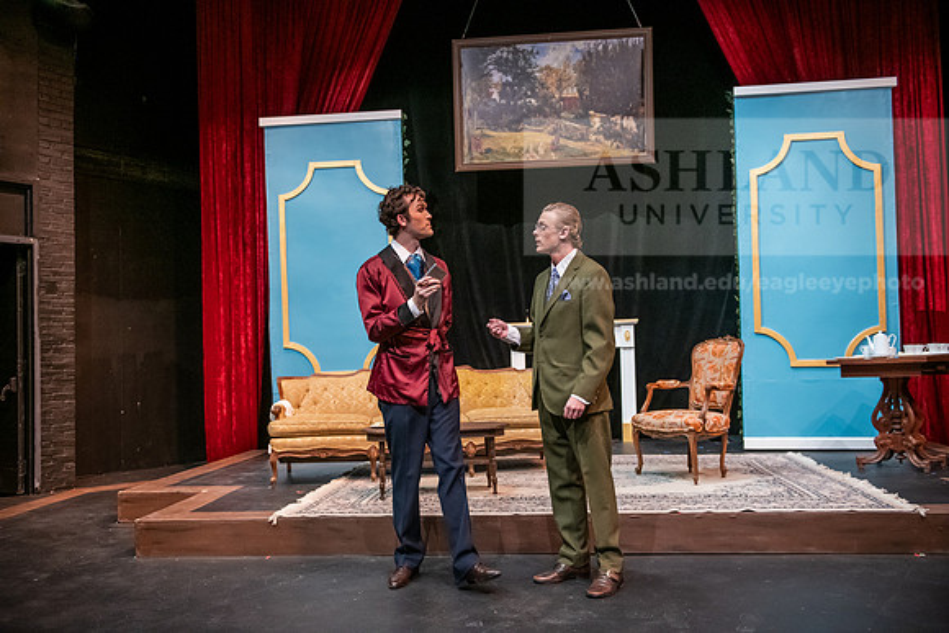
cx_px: 474
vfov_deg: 41.1
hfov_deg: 58.7
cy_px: 316
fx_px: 844
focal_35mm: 32
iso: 3200
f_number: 3.2
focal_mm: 32
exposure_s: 1/200
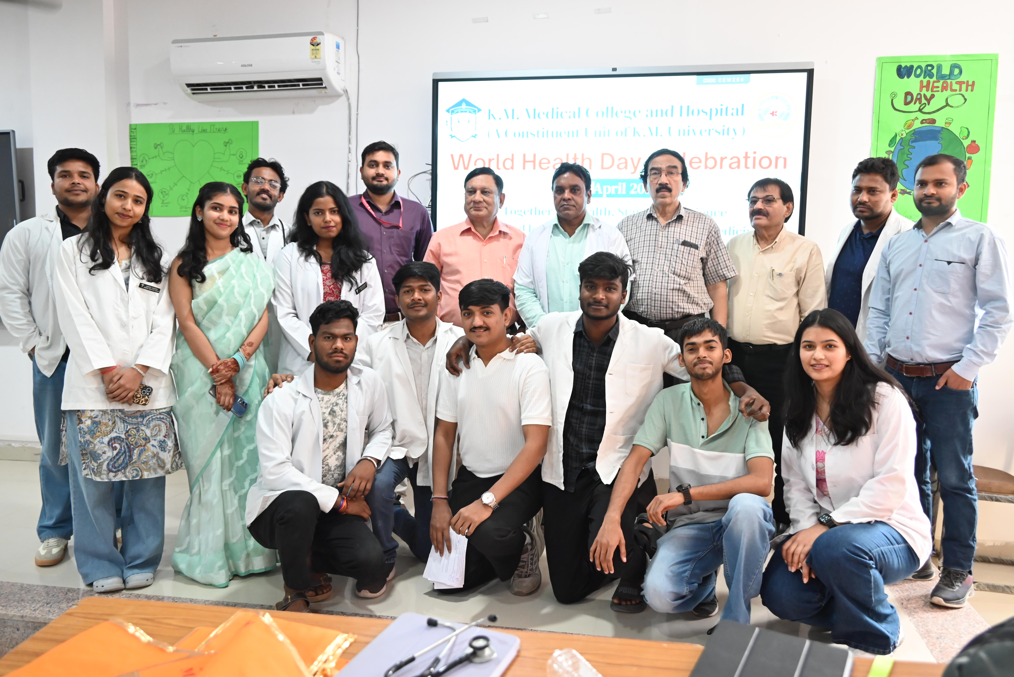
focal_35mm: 29
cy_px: 338
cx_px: 507
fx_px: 817
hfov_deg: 63.6
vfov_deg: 45.0
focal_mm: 29
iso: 3200
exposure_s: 1/60
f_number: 4.5
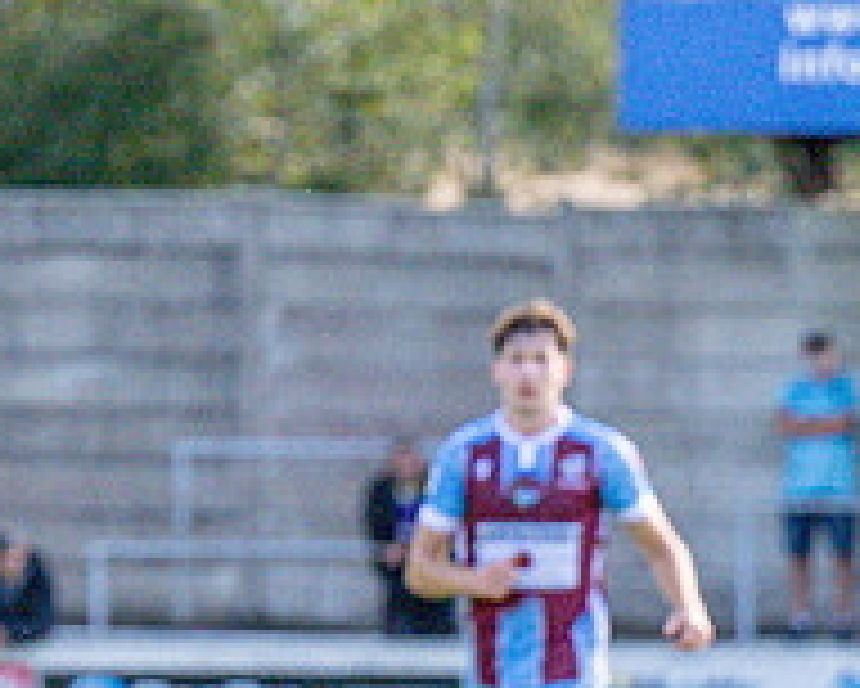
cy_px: 896
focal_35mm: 807
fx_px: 20551
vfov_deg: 1.9
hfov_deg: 2.4
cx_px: -631
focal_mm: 135
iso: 400
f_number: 4
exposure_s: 1/3200
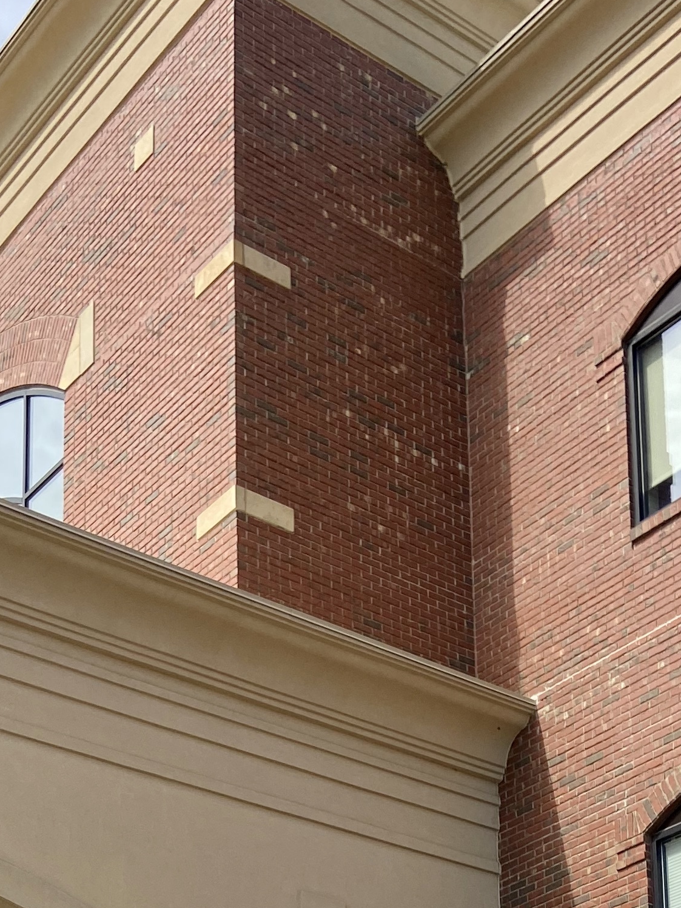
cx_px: 378
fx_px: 1837
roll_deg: +1.5
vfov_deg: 24.2
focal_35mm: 70
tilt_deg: +13.0
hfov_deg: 21.0
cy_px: 1195
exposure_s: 1/2967
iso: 32
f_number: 1.8
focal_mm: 4.25
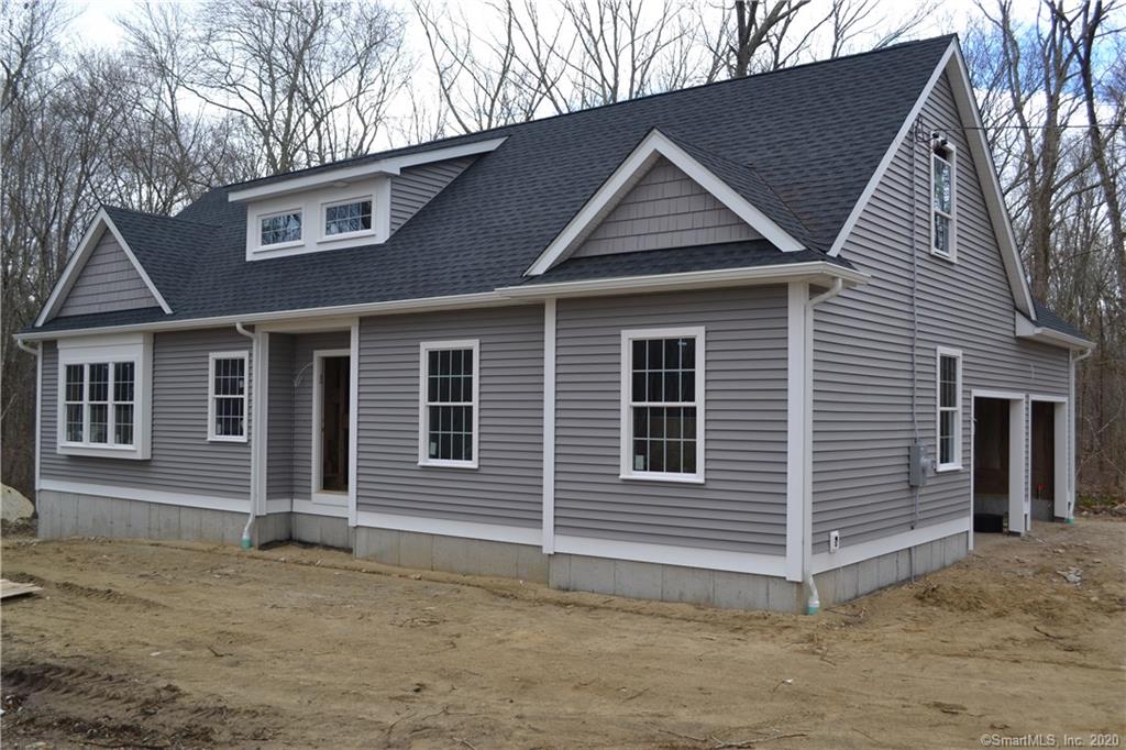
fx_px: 1032
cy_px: 375
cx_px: 563
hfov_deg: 57.2
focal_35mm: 33
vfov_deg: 39.9
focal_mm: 22
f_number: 5.6
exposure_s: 1/125
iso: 100
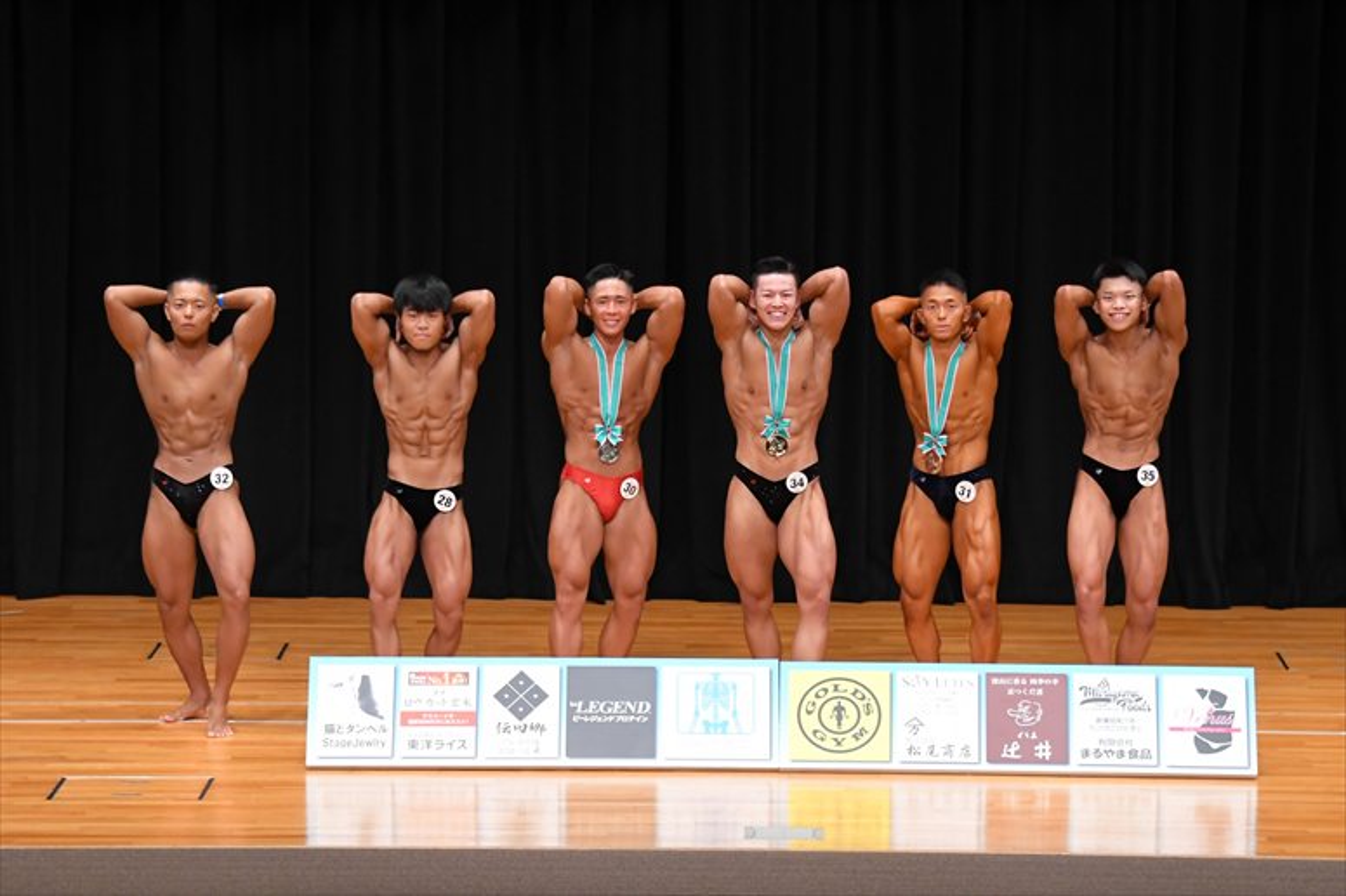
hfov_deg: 11.8
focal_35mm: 174
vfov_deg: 7.9
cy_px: 448
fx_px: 6503
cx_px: 673
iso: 3200
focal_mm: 116
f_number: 5.6
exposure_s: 1/400
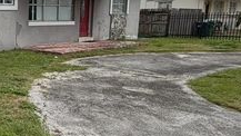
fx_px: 288
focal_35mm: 45
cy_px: 70
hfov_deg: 36.4
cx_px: -40
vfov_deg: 26.5
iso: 20
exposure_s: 1/1087
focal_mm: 2.22
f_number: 2.2
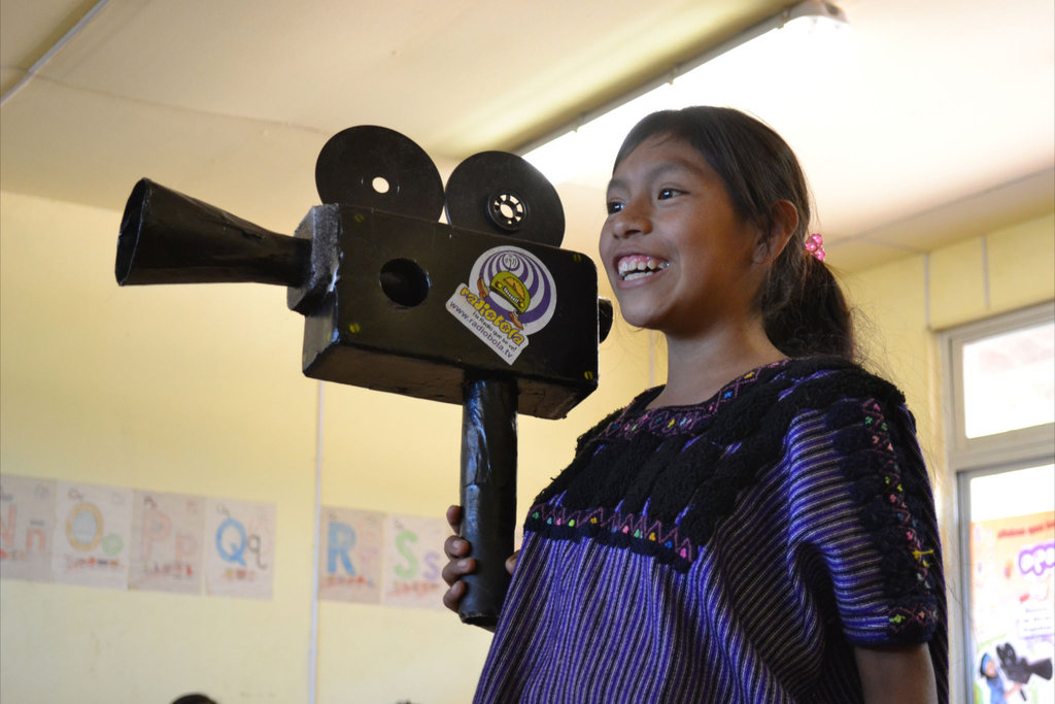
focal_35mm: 60
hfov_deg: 33.4
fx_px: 1758
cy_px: 352
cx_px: 528
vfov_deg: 22.6
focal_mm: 40
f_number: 5.3
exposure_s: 1/60
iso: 1600
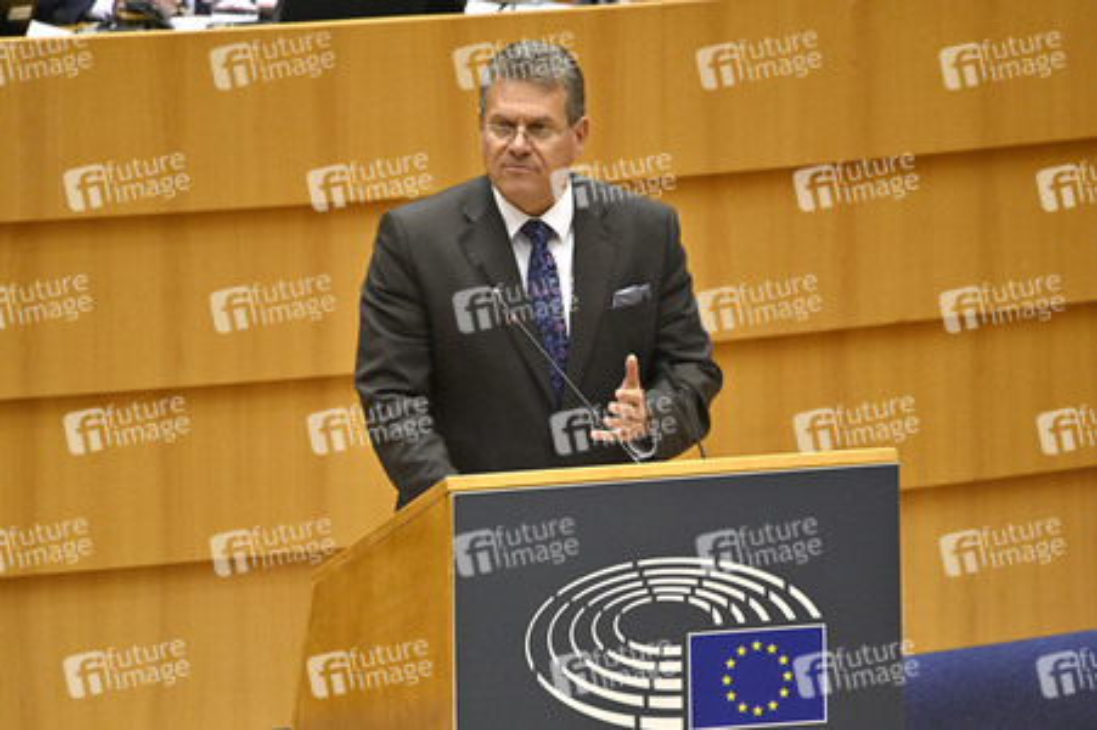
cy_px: 365
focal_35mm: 600
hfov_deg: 3.4
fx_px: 18269
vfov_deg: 2.3
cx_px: 548
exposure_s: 1/640
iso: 5000
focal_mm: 600
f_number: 6.3
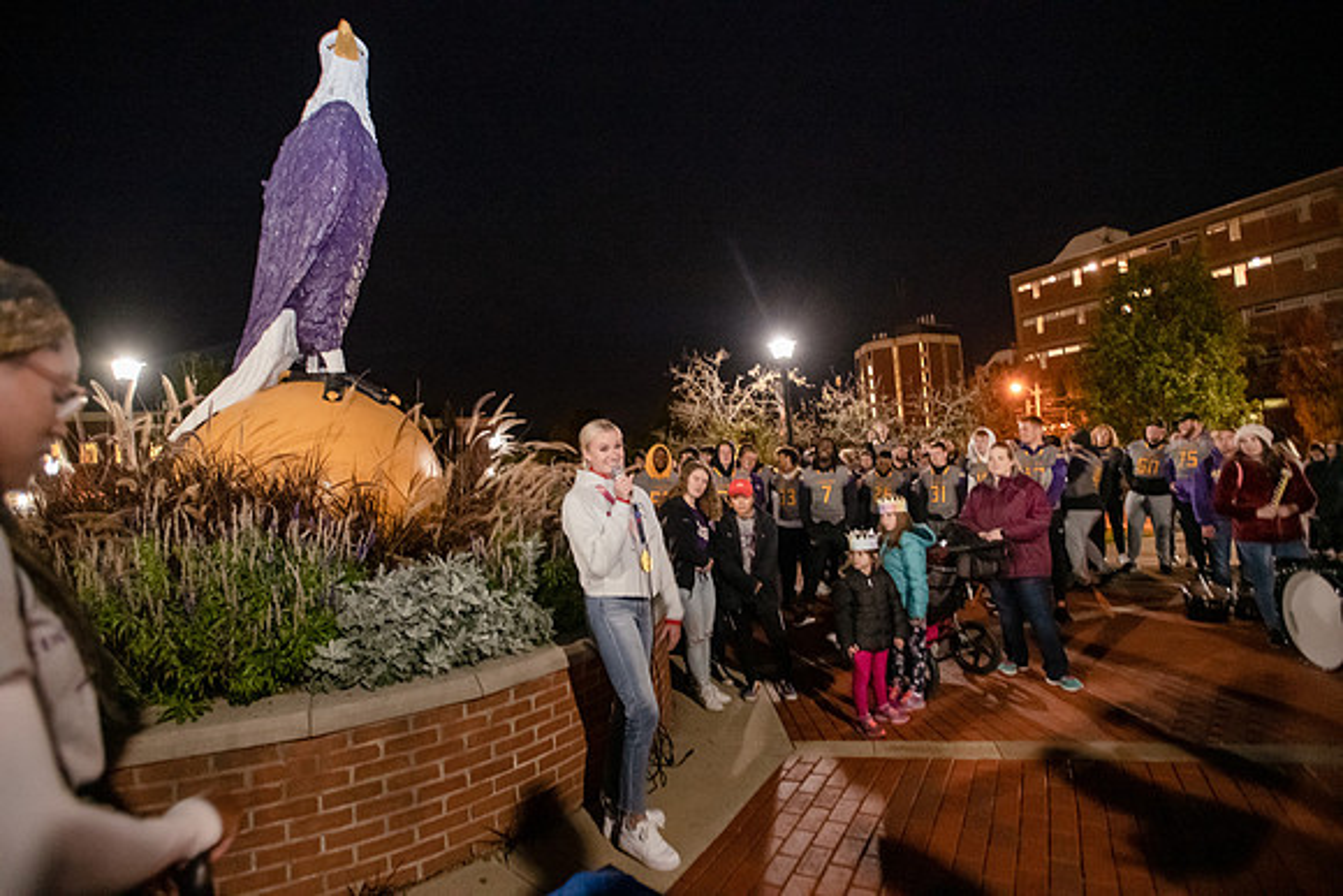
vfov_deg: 70.5
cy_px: 448
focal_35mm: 17
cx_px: 672
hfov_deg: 93.3
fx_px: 634
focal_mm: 17
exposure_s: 1/30
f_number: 3.2
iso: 6400
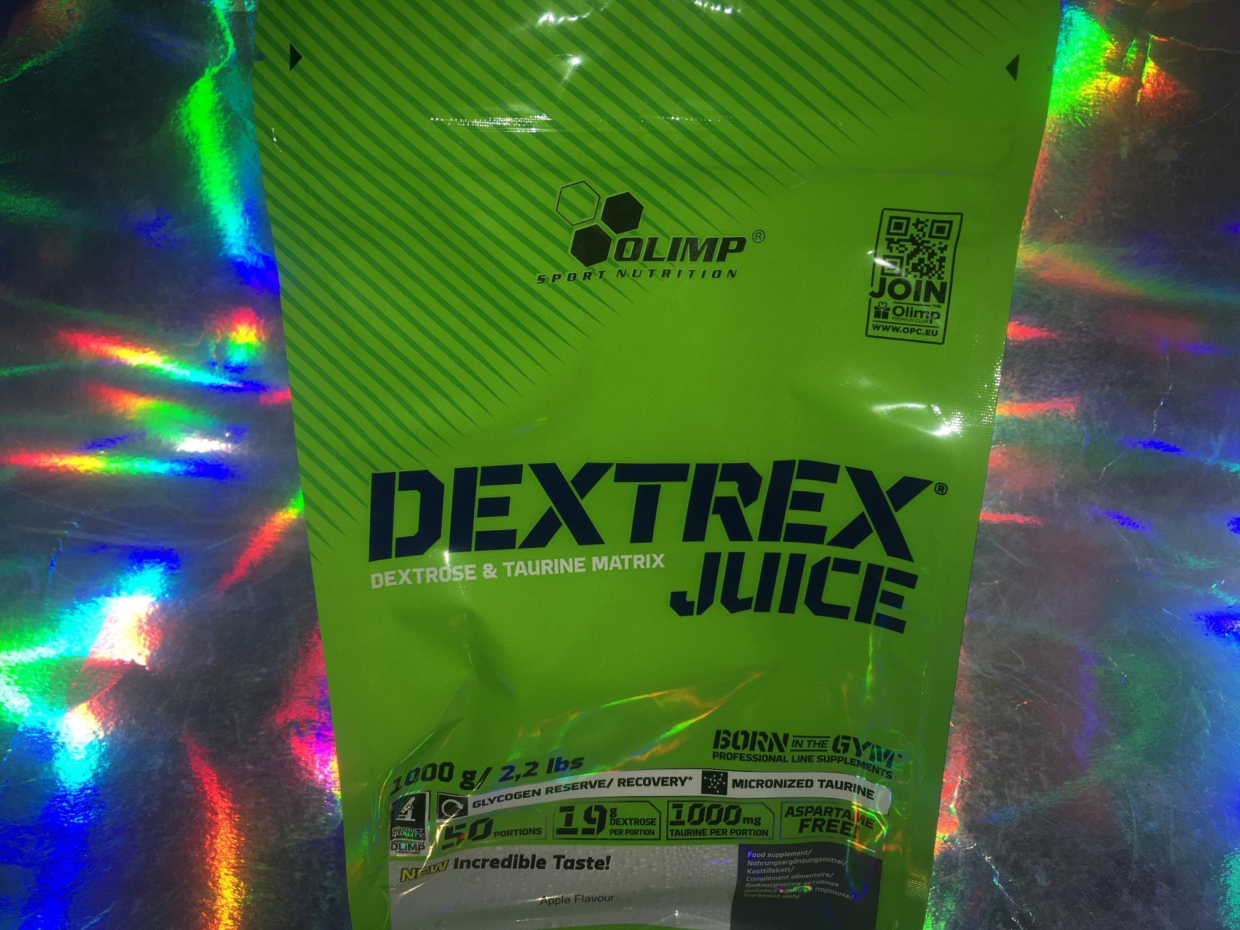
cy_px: 465
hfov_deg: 61.7
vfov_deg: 48.2
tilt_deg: -35.9
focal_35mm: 29
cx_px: 620
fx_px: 1039
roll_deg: -1.7
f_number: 2.2
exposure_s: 1/86
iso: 25
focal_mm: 4.15
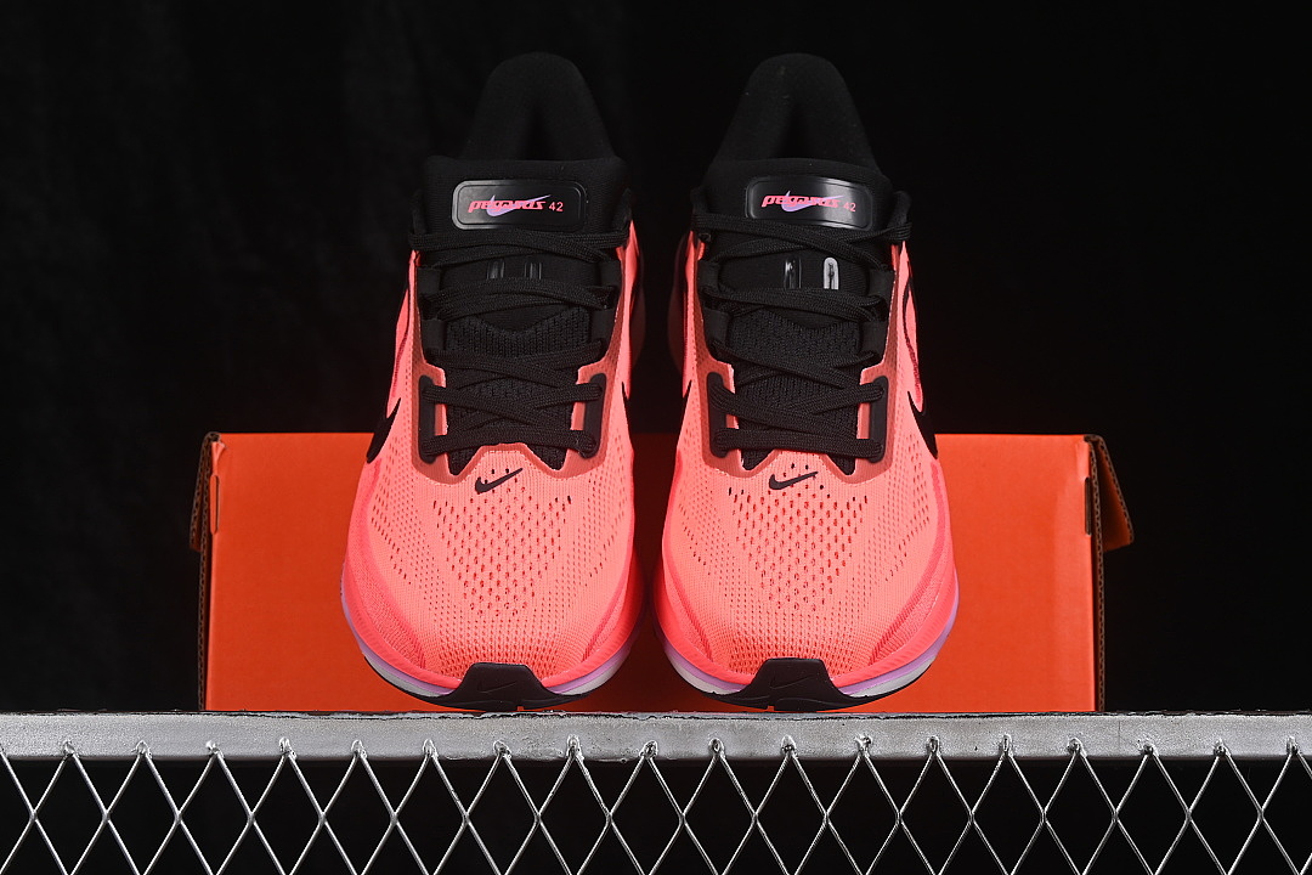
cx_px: 656
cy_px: 438
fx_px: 2733
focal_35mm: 75
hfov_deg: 27.0
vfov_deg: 18.2
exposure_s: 1/80
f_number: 8
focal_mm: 50
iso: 160
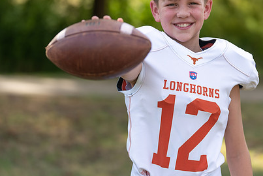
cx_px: 191
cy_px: 54
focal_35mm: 167
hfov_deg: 12.3
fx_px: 1222
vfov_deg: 8.2
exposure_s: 1/400
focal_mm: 104
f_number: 2.8
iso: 100
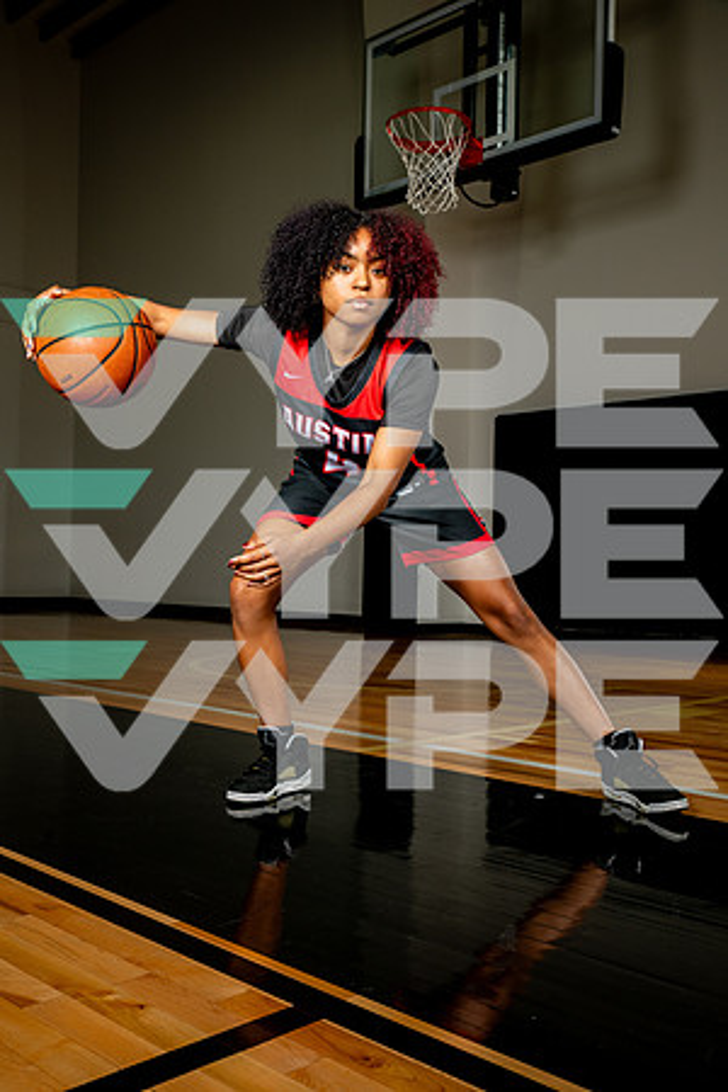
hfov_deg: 36.9
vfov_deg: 53.1
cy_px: 546
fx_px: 1092
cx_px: 364
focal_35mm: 36
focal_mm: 36
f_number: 8
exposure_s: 1/400
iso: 250
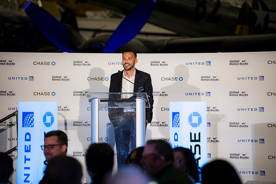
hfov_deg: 13.7
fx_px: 1150
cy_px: 92
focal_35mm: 150
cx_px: 138
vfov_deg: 9.2
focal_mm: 150
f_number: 2.8
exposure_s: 1/160
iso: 640
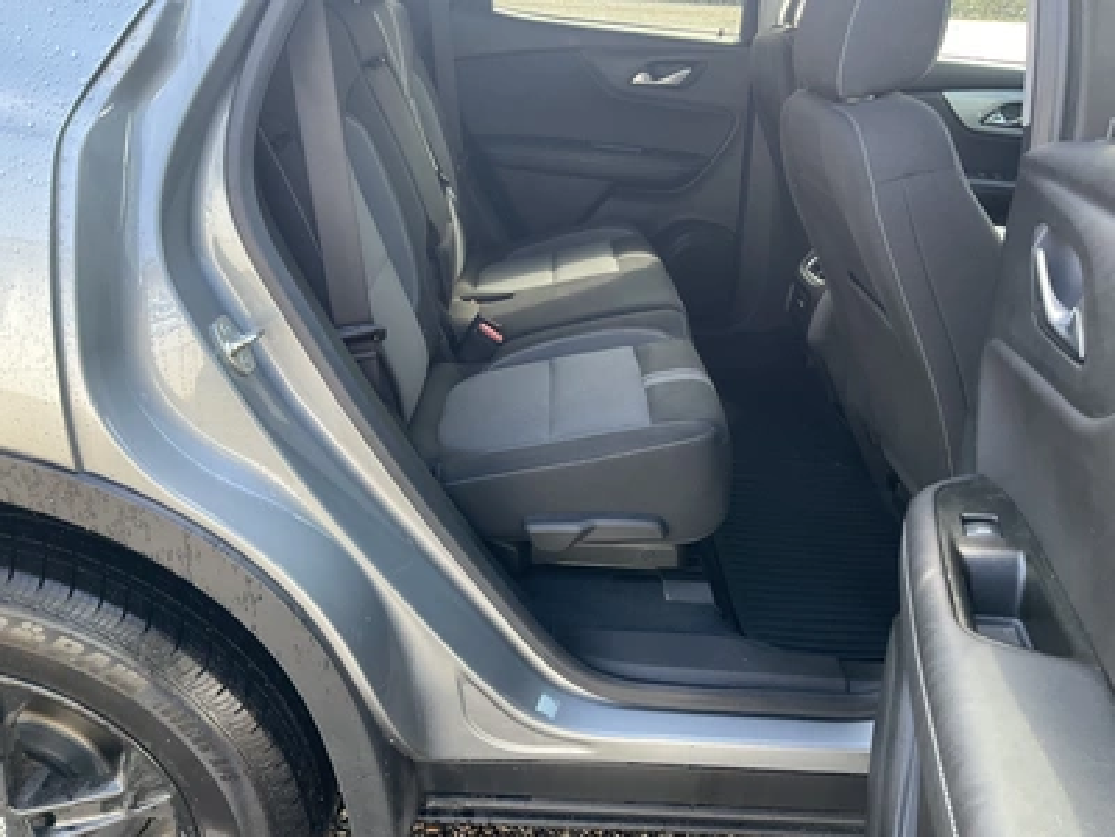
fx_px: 934
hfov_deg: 61.7
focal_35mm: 29
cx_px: 558
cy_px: 418
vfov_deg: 48.2
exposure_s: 1/122
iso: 64
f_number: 1.8
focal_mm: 3
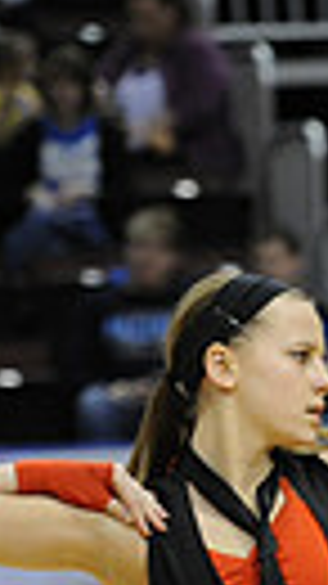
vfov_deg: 4.1
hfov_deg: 2.3
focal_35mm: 522
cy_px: 742
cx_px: 1146
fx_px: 8082
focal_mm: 112
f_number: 3.2
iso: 5000
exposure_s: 1/640
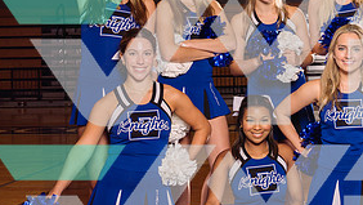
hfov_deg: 28.6
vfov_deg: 17.0
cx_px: 323
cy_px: 57
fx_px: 684
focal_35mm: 71
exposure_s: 1/250
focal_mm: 33
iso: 250
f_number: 8
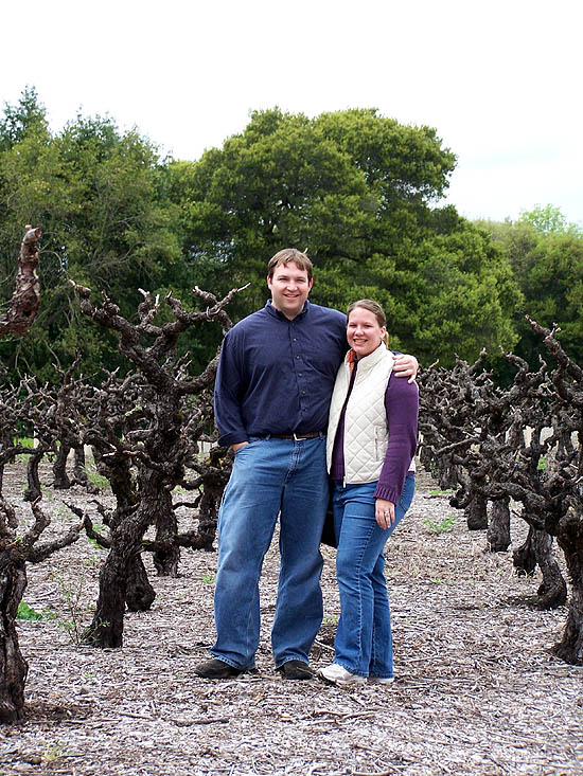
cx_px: 292
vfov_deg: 20.9
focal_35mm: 94
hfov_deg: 15.7
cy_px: 388
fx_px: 2110
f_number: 3.2
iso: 80
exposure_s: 1/180
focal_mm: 15.6
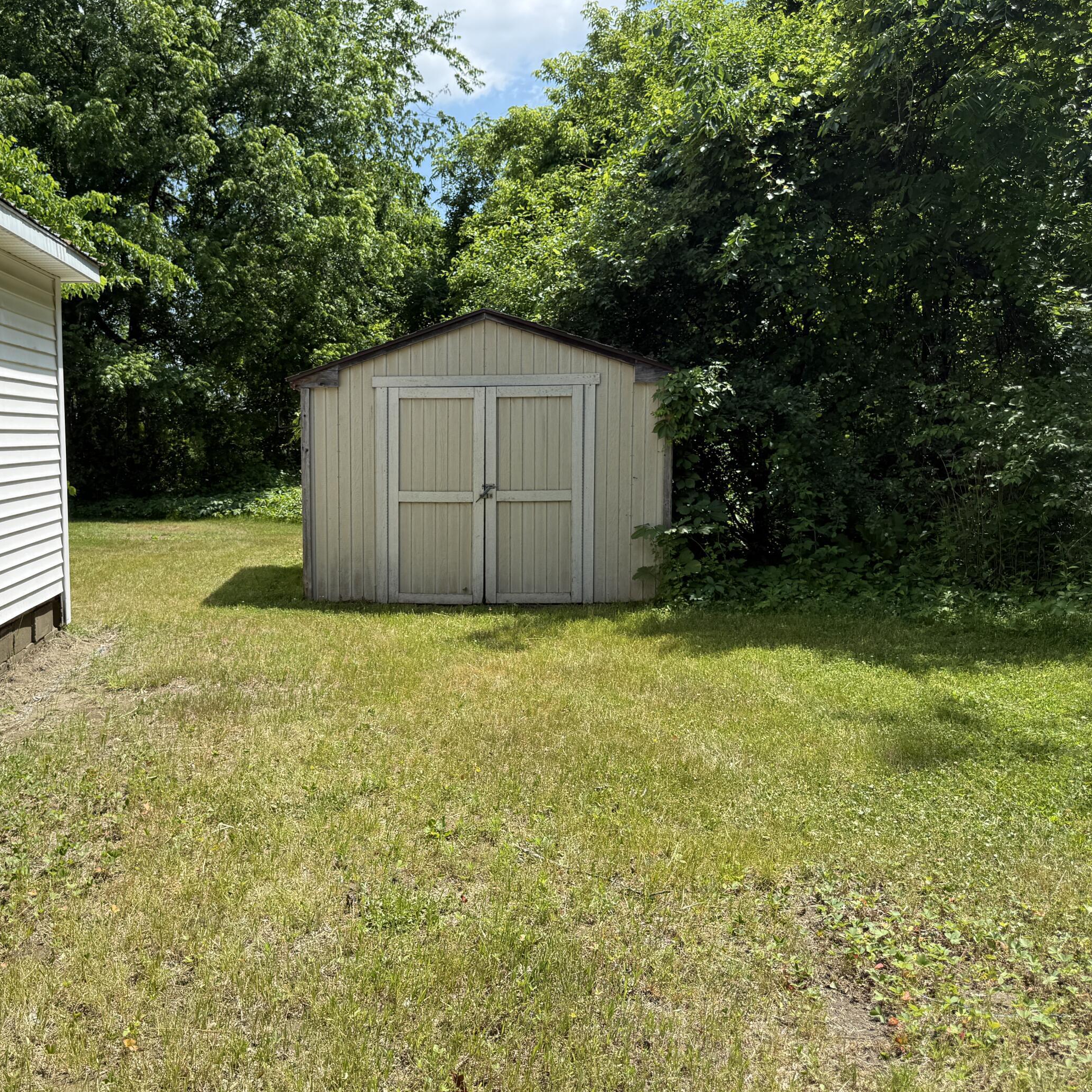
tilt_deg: -4.4
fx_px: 1106
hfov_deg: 51.6
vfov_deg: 52.5
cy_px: 511
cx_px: 371
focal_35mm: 31
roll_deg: +0.1
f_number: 1.78
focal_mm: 6.76
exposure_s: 1/2907
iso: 80
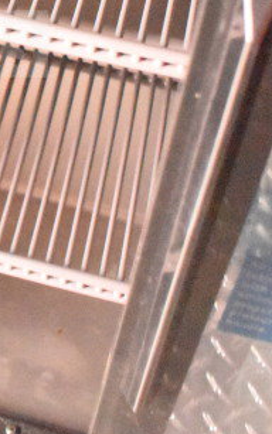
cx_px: -112
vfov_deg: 23.7
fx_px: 972
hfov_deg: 15.0
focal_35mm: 82
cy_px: -35
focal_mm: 18
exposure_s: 1/25
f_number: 3.5
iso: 25600
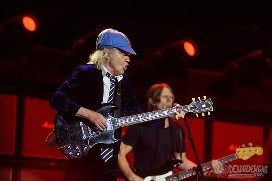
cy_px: 73
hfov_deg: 8.6
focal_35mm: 238
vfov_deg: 5.8
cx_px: 124
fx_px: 1800
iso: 2500
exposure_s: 1/800
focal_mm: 200
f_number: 4
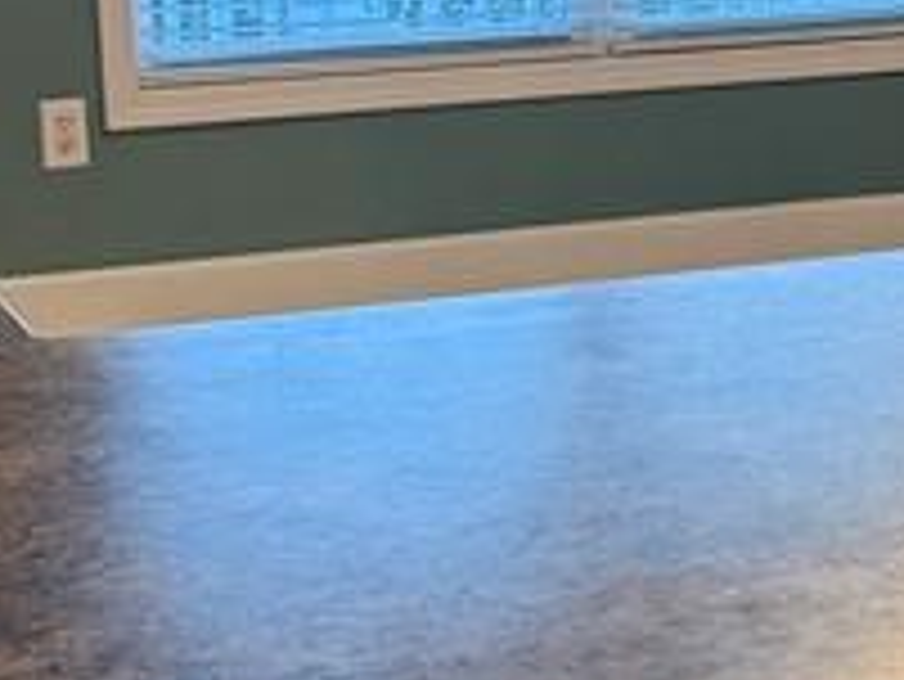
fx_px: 3188
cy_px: 162
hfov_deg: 15.6
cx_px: 1075
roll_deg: -1.0
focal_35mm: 122
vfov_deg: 12.1
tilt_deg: -10.8
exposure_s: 1/60
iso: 400
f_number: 1.78
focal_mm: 6.76
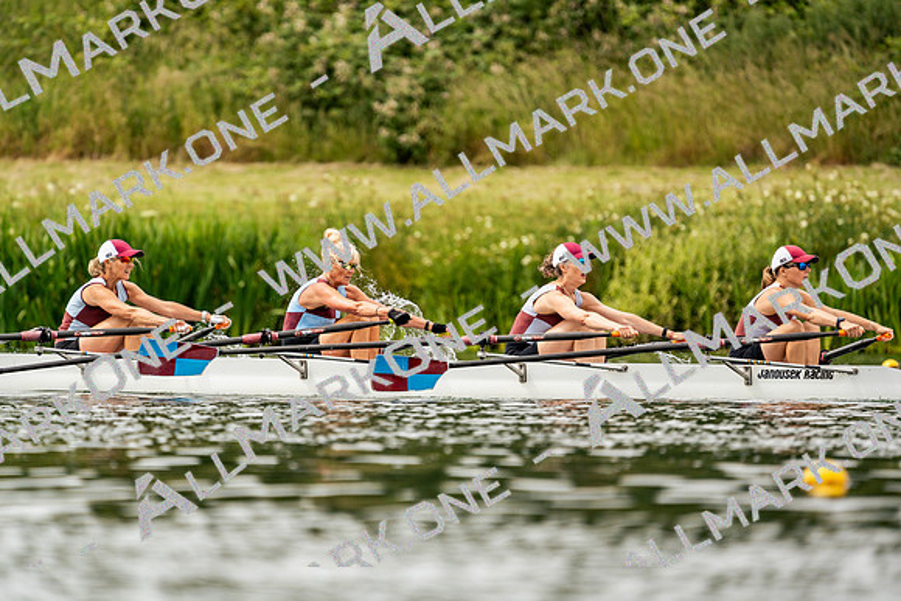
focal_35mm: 594
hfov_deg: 3.5
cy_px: 300
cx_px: 450
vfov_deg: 2.3
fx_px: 14869
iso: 400
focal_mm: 594
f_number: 6.3
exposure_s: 1/2000
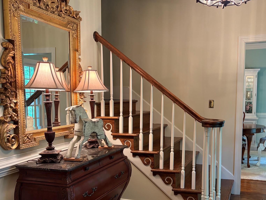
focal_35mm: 35
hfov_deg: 52.3
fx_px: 269
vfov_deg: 40.4
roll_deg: +0.2
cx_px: 157
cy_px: 126
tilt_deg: -5.5
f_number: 1.6
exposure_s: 1/60
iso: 250
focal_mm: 5.96
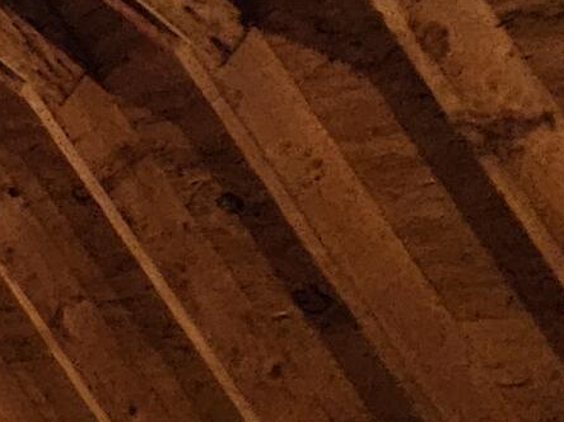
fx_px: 1433
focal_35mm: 88
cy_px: 426
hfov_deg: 11.8
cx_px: -1096
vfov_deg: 16.4
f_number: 2.2
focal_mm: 2.2
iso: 800
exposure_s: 1/24
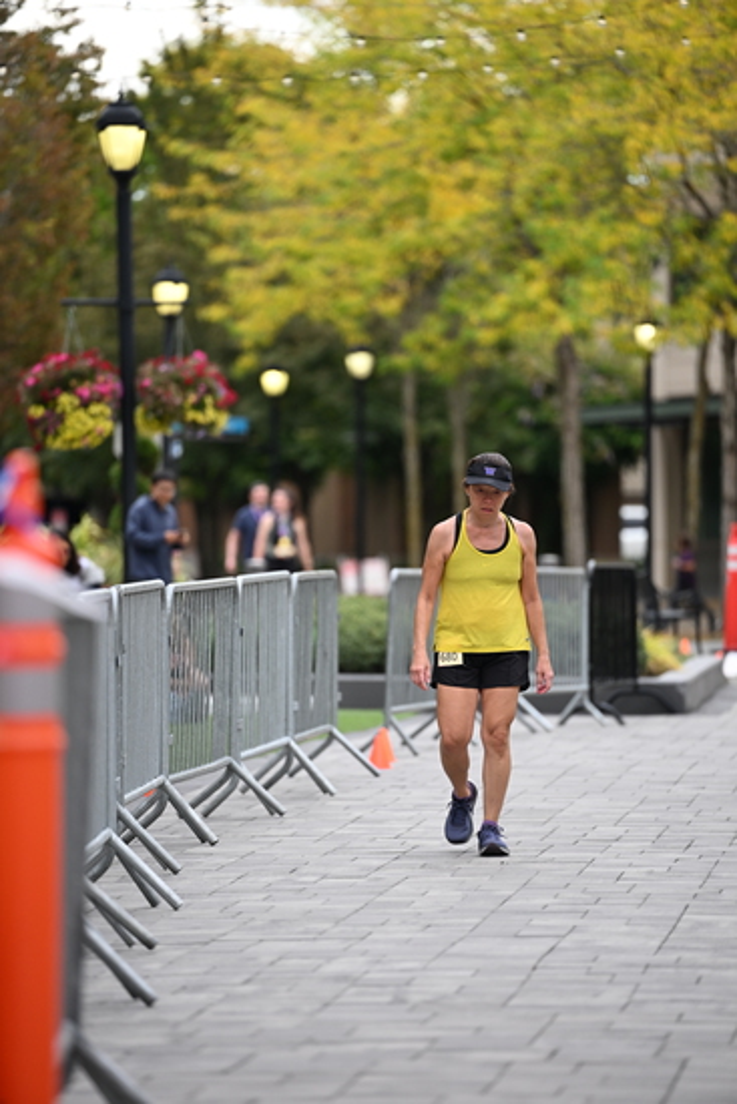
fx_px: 6137
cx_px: 368
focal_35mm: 200
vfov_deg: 10.3
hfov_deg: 6.9
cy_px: 552
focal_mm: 200
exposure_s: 1/1600
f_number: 2.8
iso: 640
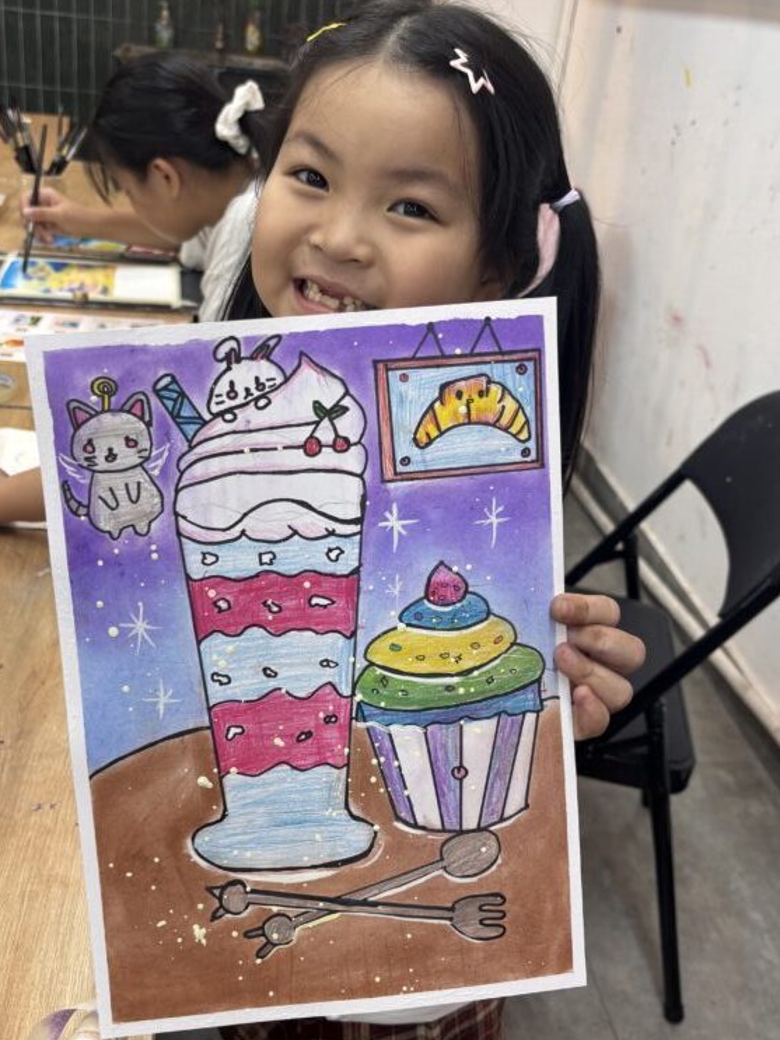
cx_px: 342
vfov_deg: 52.6
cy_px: 504
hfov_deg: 40.6
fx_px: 1052
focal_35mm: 35
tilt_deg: -26.6
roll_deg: -7.2
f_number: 1.6
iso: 50
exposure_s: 1/100
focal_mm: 5.96
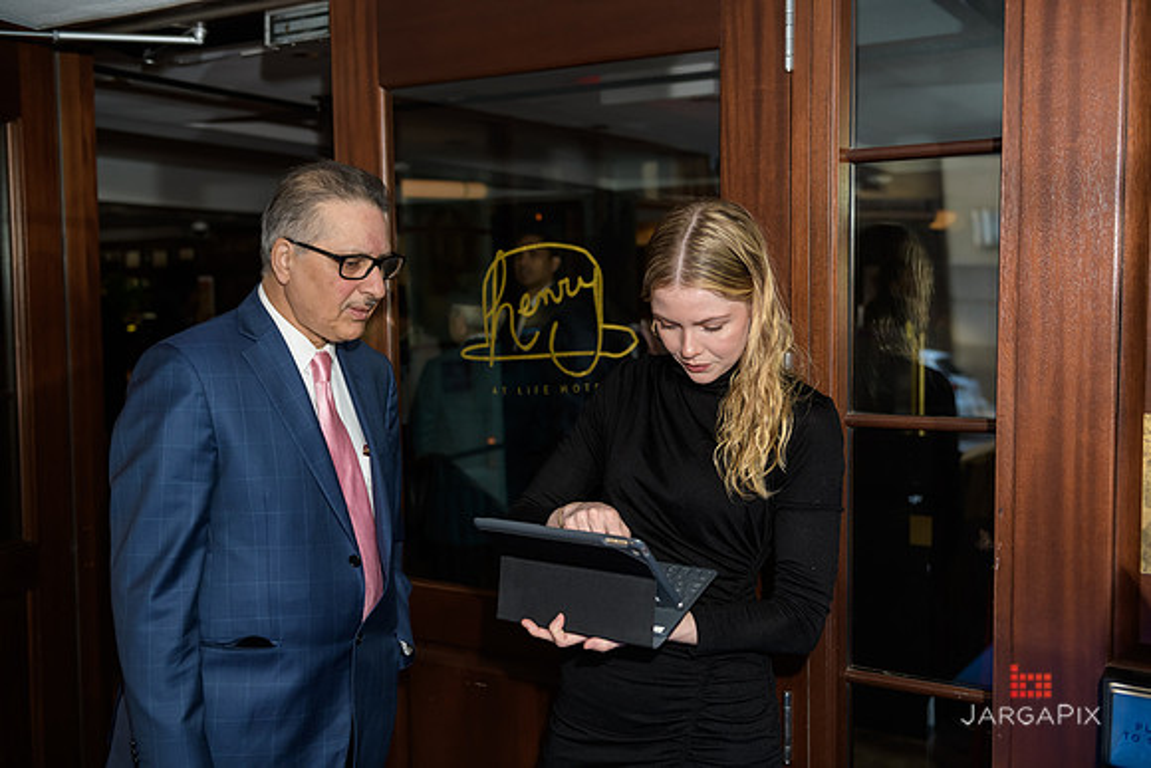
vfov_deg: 35.1
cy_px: 384
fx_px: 1215
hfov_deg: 50.7
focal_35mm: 38
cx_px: 576
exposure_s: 1/100
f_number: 3.2
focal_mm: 38
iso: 1000
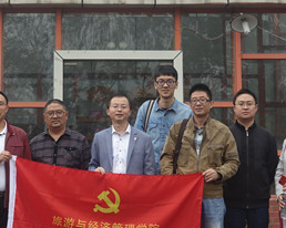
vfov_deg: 15.9
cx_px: 119
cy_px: 55
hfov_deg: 20.0
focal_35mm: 96
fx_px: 812
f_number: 4
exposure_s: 1/100
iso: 125
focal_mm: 17.7
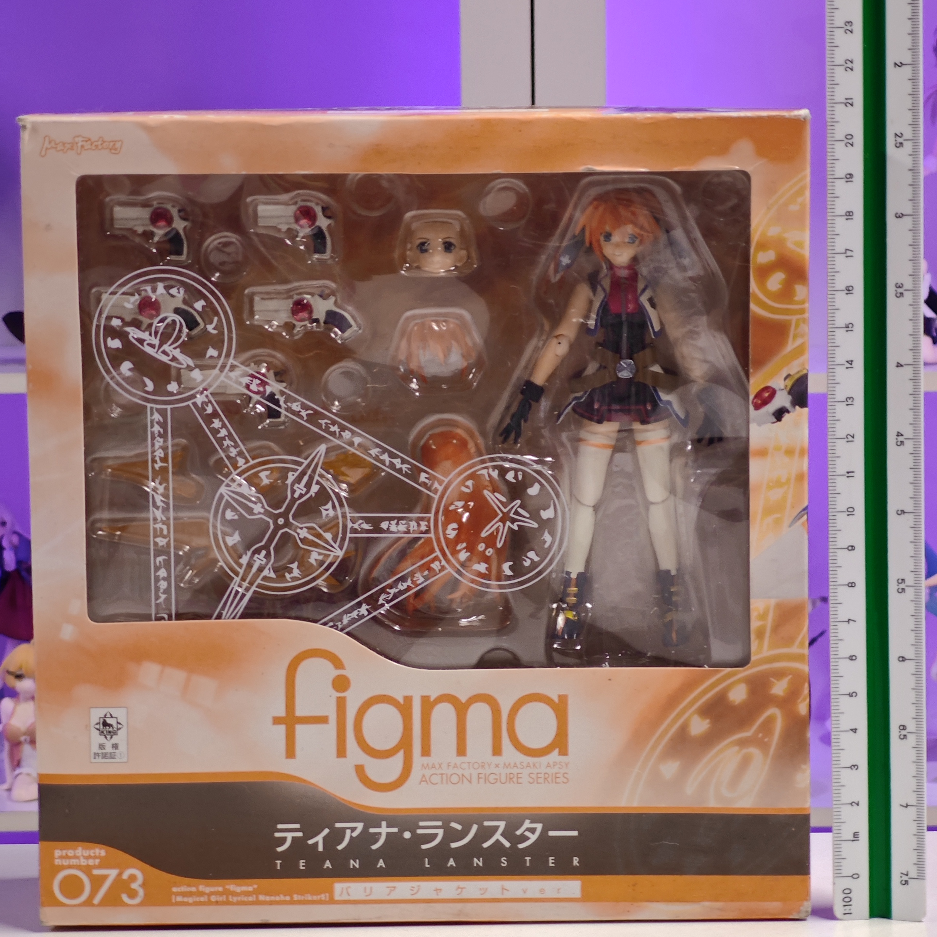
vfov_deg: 18.3
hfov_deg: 18.3
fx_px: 2909
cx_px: 468
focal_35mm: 95
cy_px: 491
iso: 400
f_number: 2.4
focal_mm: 7.48
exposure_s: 1/16.1
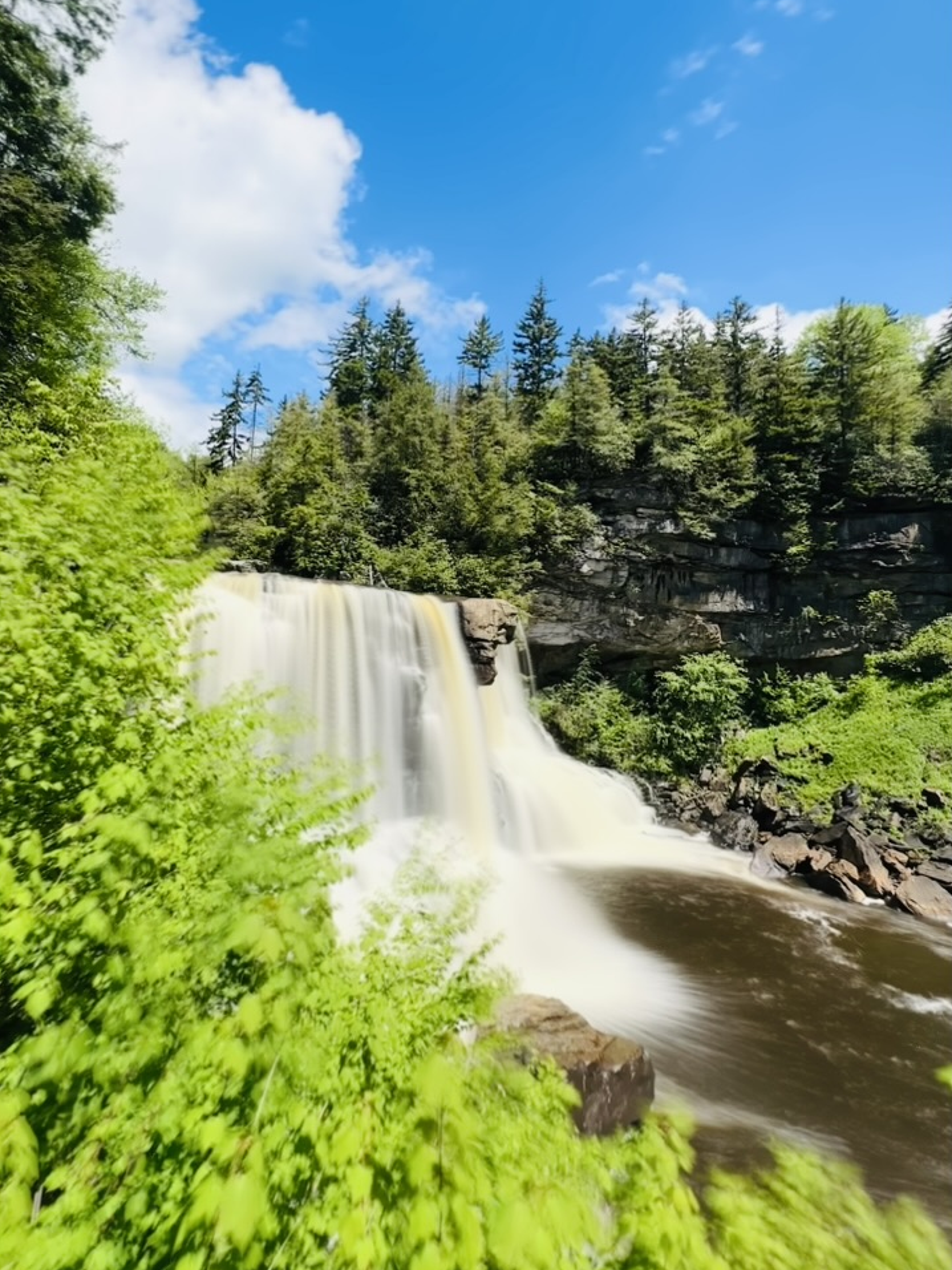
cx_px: 445
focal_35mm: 15
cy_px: 595
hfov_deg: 81.6
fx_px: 550
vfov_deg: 98.0
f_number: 2.2
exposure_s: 1/2212
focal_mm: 2.22
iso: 40
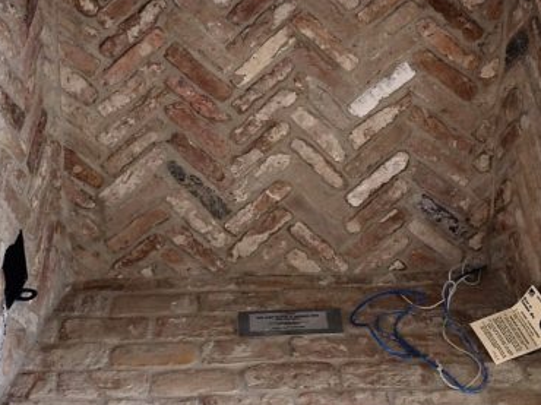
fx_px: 1281
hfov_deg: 23.8
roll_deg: +0.6
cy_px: 58
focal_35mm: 82
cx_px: 287
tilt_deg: -23.6
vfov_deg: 17.8
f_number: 2.2
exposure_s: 1/120
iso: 32
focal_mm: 4.15
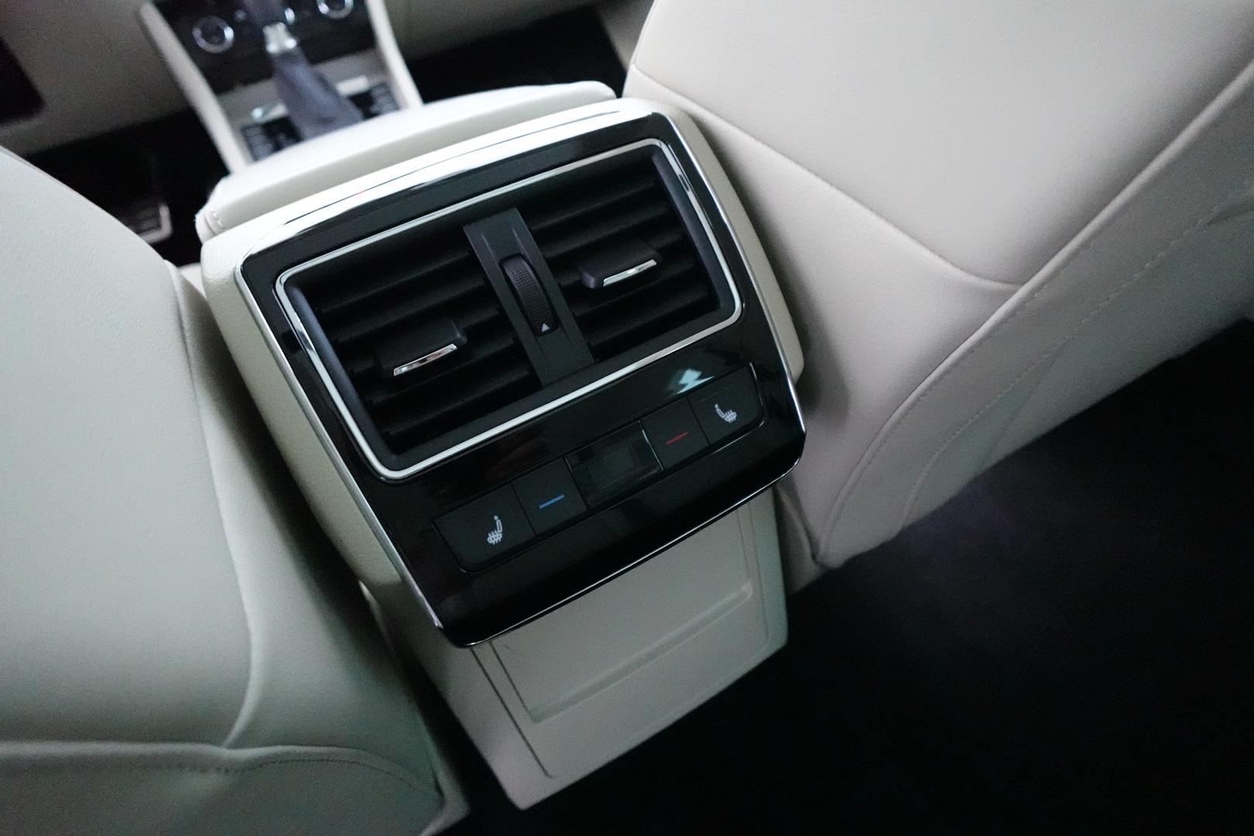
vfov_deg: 61.9
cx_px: 627
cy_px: 418
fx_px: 697
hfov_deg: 84.0
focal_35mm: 20
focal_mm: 7.6
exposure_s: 1/50
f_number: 2
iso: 6400
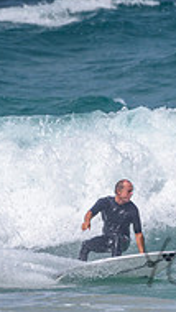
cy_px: 223
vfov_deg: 1.1
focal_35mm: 1957
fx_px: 16222
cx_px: 220
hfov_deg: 0.6
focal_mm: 500
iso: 72
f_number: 5.6
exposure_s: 1/2000
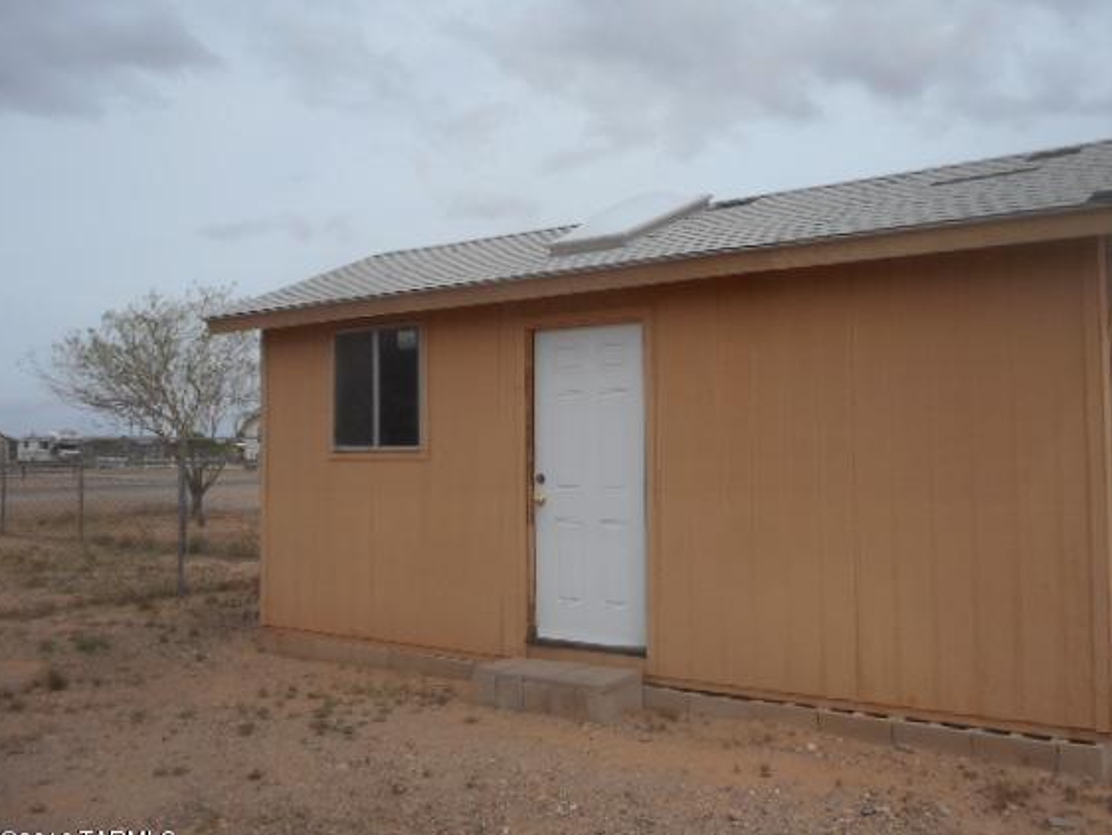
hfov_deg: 55.2
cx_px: 621
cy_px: 406
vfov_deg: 43.0
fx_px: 1061
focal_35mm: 33
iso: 80
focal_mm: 5.2
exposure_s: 1/1250
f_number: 4
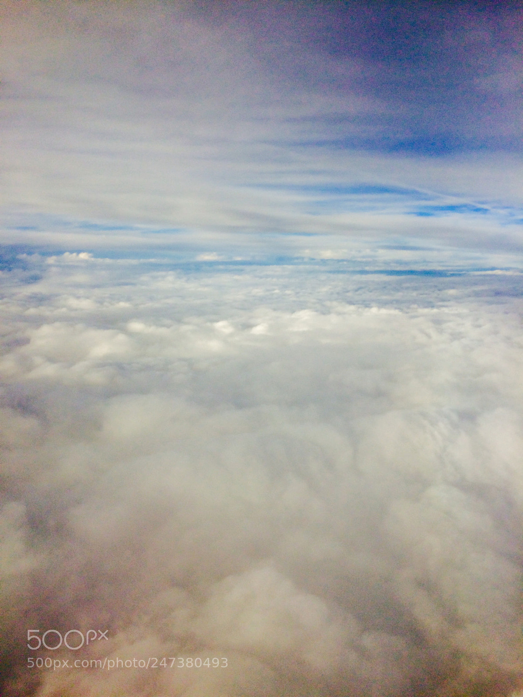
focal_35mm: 29
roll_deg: -1.9
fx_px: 584
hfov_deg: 48.2
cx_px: 262
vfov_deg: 61.7
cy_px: 348
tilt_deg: -8.3
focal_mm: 4.15
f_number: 2.2
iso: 32
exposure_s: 1/2053
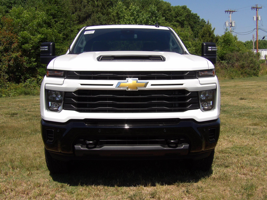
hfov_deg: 41.2
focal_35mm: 46
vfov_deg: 31.5
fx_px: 355
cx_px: 134
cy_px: 100
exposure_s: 1/509
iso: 100
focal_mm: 8.2
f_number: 5.4
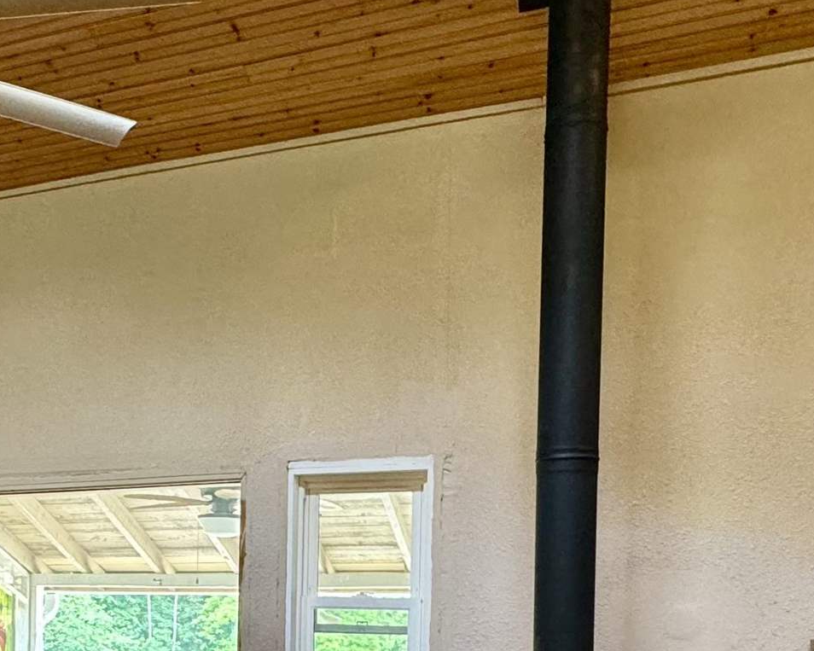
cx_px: 103
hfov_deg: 39.4
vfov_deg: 31.9
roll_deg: -0.6
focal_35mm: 44
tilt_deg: -2.0
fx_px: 1060
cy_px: 625
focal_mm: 2.22
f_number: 2.2
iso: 320
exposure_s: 1/120
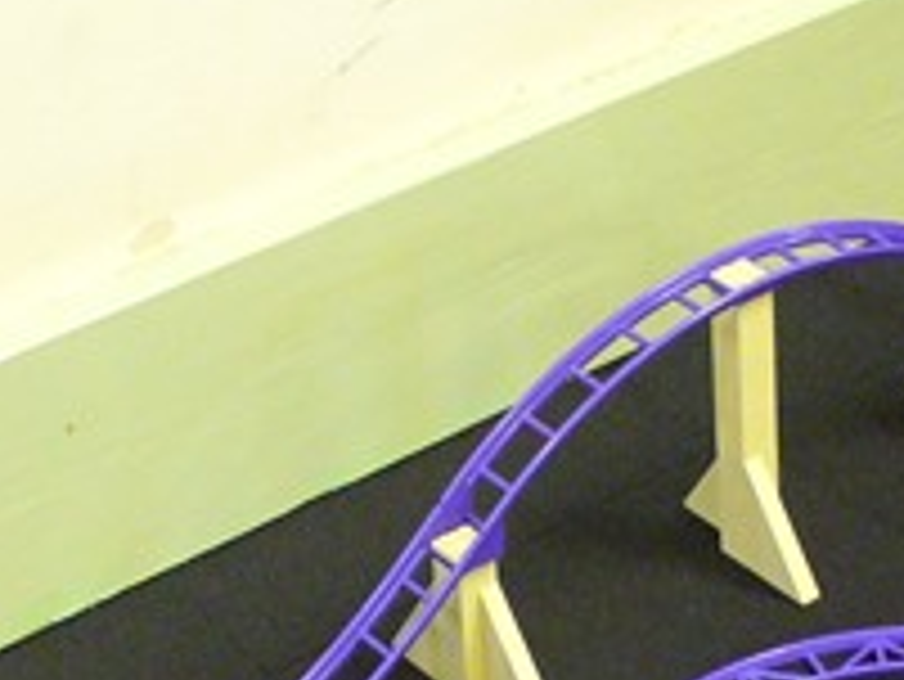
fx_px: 3083
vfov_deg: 12.3
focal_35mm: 118
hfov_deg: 16.6
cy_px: 797
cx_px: 711
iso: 400
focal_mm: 6.1
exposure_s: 1/20
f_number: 2.8
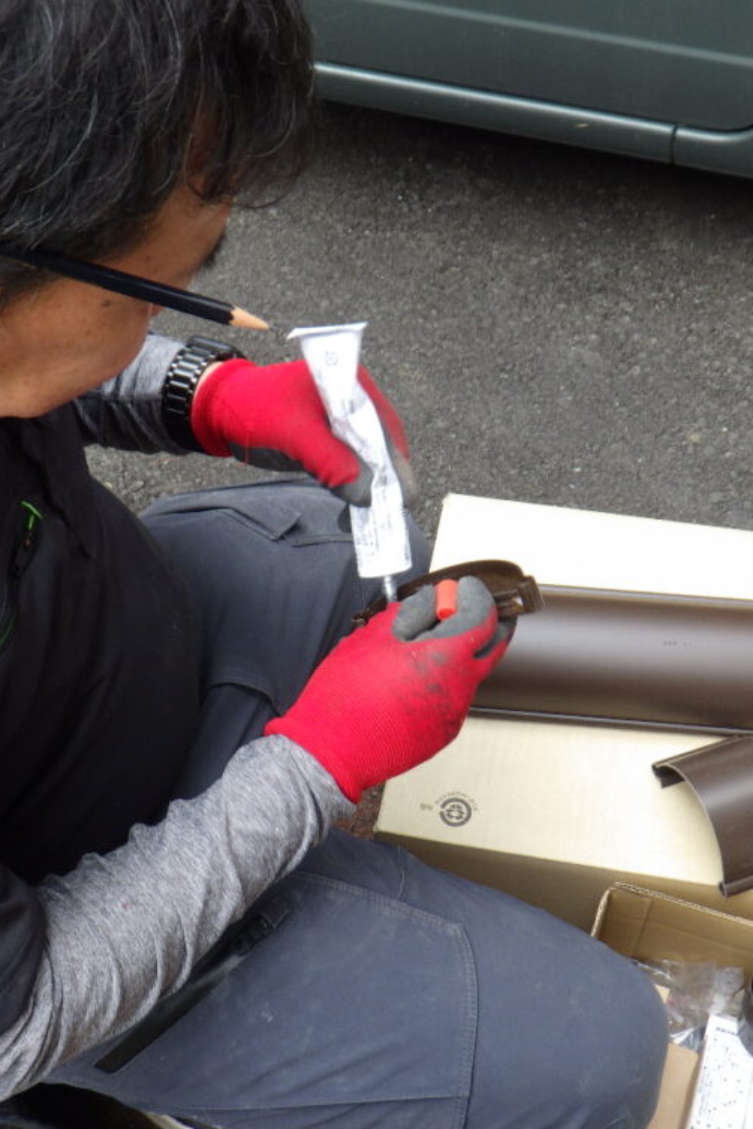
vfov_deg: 41.1
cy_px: 566
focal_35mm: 48
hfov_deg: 28.1
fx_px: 1505
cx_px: 398
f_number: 3.8
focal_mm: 6.1
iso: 125
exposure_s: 1/80
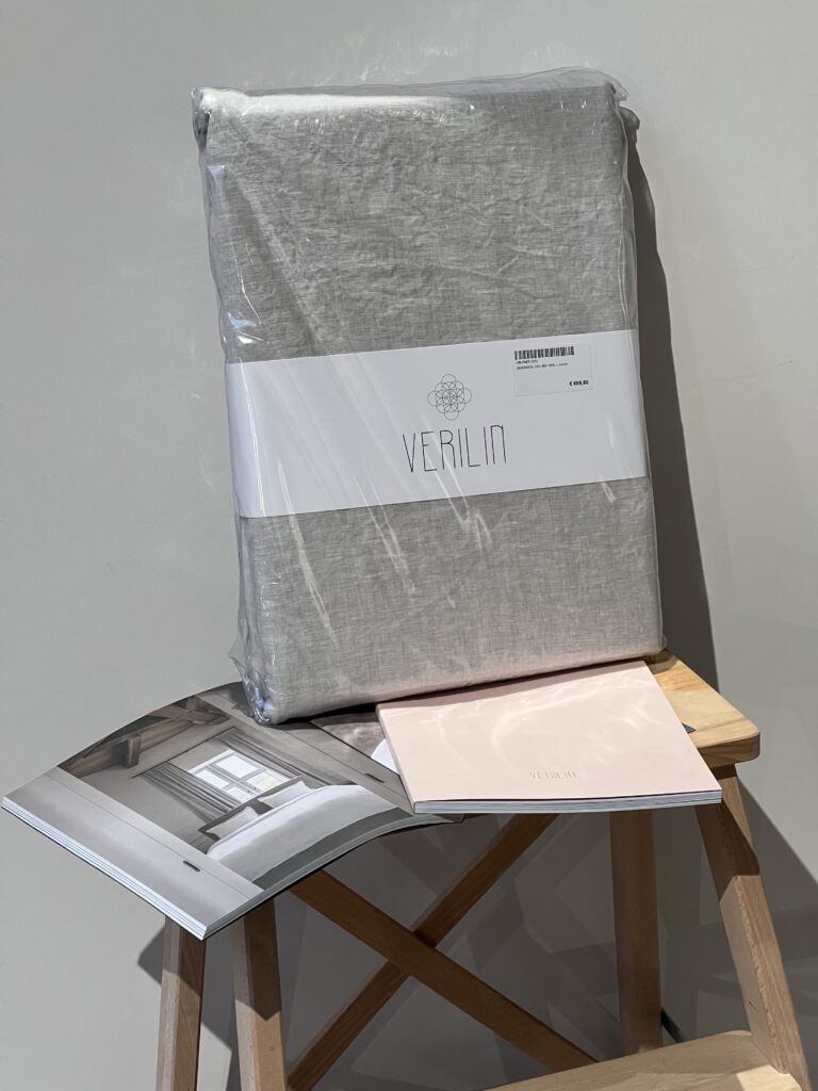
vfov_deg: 25.3
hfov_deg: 19.1
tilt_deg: -20.7
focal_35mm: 77
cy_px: 546
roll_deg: +2.7
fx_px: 2426
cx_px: 409
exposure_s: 1/100
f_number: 2.8
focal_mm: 9
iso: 250
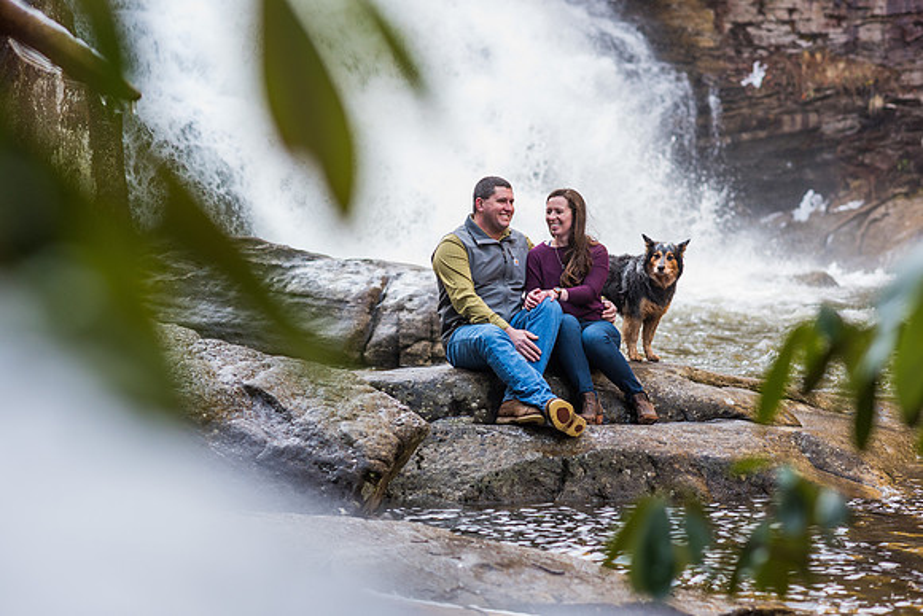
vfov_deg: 16.1
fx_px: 2180
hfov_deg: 23.9
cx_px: 462
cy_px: 308
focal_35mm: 85
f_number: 2.8
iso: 800
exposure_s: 1/320
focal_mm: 85
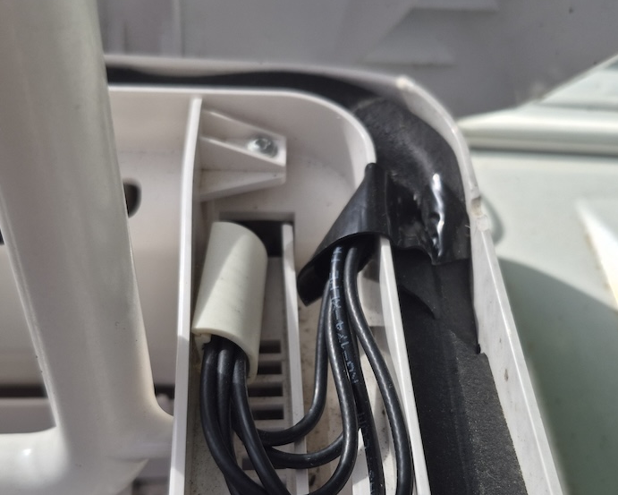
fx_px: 713
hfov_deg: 46.7
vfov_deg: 37.8
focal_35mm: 39
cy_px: 329
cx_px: 351
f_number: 1.8
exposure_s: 1/2120
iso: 80
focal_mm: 5.4
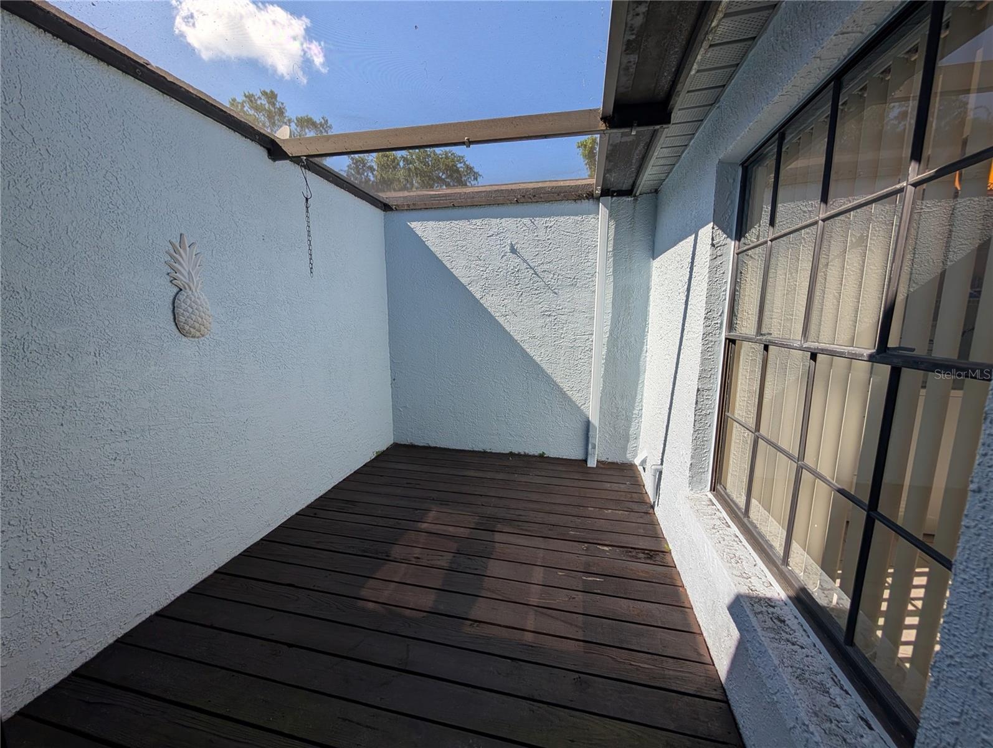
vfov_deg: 94.6
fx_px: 345
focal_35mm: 12
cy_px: 374
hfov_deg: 110.5
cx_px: 496
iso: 54
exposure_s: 1/2088
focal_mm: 2.02
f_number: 1.7
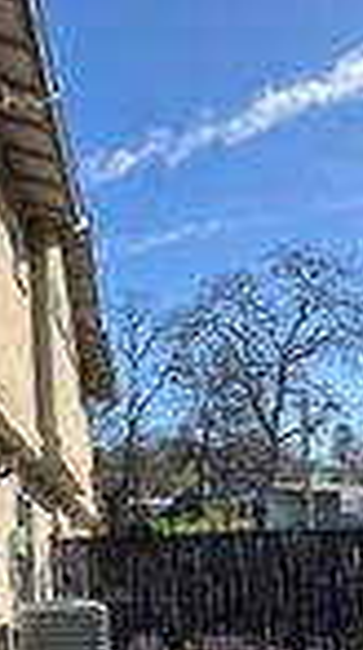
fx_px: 895
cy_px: 537
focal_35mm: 52
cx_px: -13
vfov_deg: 38.2
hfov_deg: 21.9
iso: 40
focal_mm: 2.22
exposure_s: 1/1304
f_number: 2.2
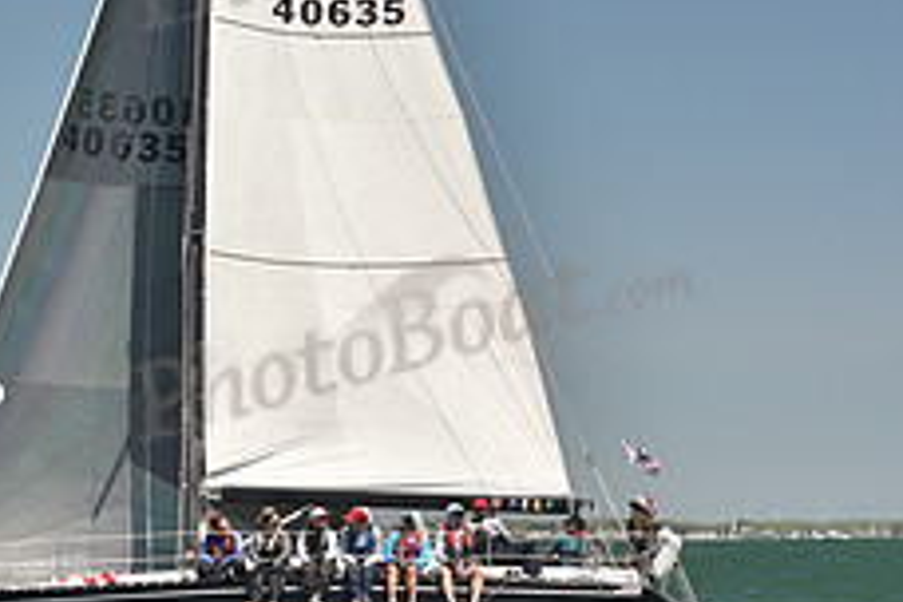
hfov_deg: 11.4
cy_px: 188
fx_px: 4464
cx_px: -67
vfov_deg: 7.7
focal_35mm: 178
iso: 250
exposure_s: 1/800
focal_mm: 70
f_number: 5
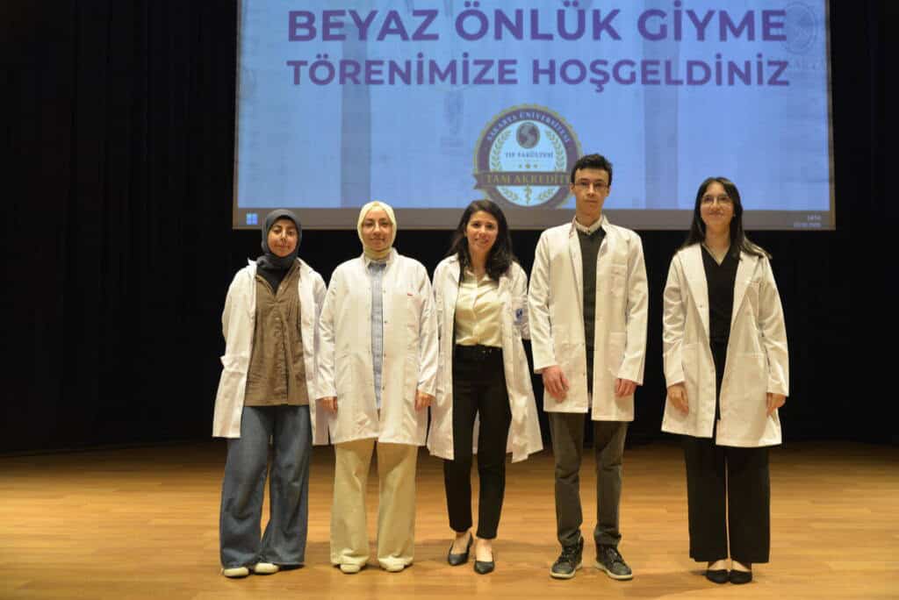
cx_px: 450
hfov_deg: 50.7
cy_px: 300
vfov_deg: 35.1
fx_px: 949
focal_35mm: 38
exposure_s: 1/50
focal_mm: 38
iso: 800
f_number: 4
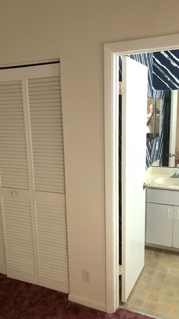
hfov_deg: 37.8
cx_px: 89
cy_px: 161
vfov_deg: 62.6
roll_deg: +1.9
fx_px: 262
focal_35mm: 31
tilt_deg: -10.9
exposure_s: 1/9
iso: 100
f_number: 1.8
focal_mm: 3.99
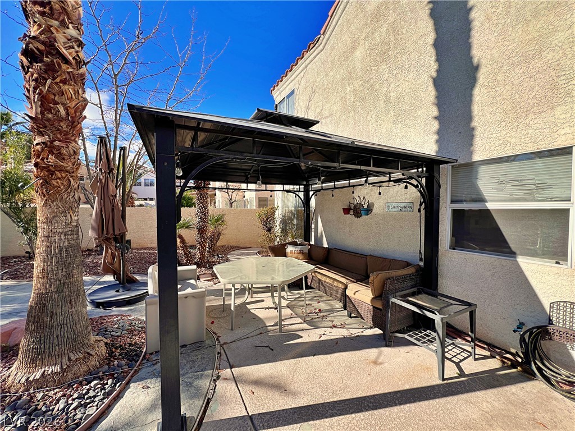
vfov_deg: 89.9
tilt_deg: -0.8
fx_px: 216
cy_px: 216
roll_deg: -0.7
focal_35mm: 13
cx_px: 288
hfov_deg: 106.2
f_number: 1.8
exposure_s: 1/774
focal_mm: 1.57
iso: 32
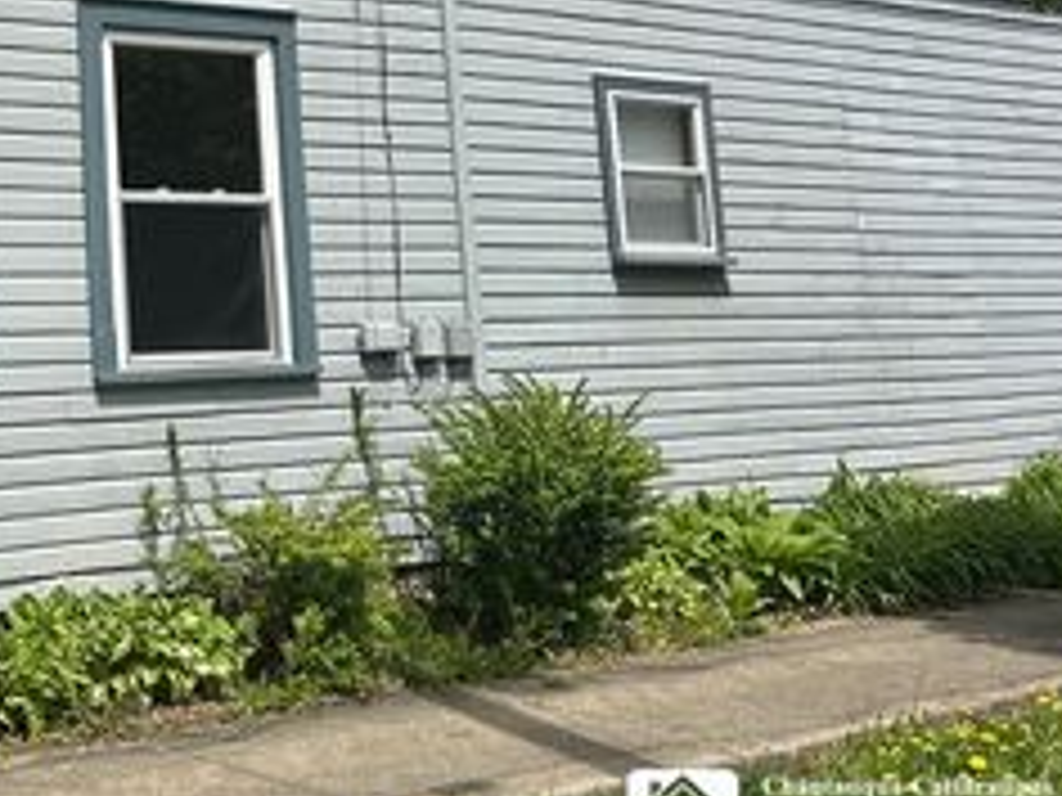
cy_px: 38
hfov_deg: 31.7
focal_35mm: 55
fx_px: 1687
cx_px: -50
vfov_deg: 25.5
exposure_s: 1/5076
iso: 50
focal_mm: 5.7
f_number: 1.5
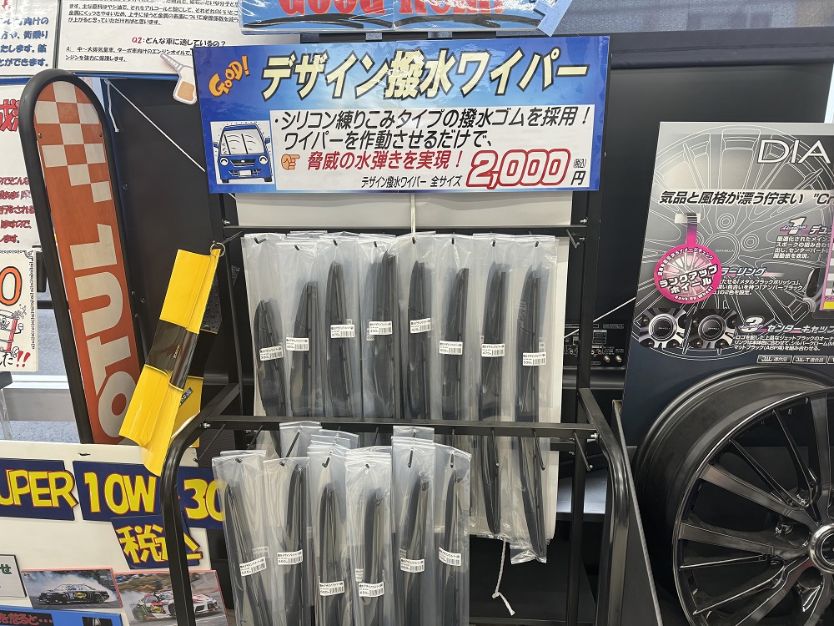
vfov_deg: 56.8
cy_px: 313
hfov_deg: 71.6
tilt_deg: -14.9
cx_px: 417
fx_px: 578
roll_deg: +1.7
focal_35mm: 24
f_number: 1.78
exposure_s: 1/100
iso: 200
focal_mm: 6.76
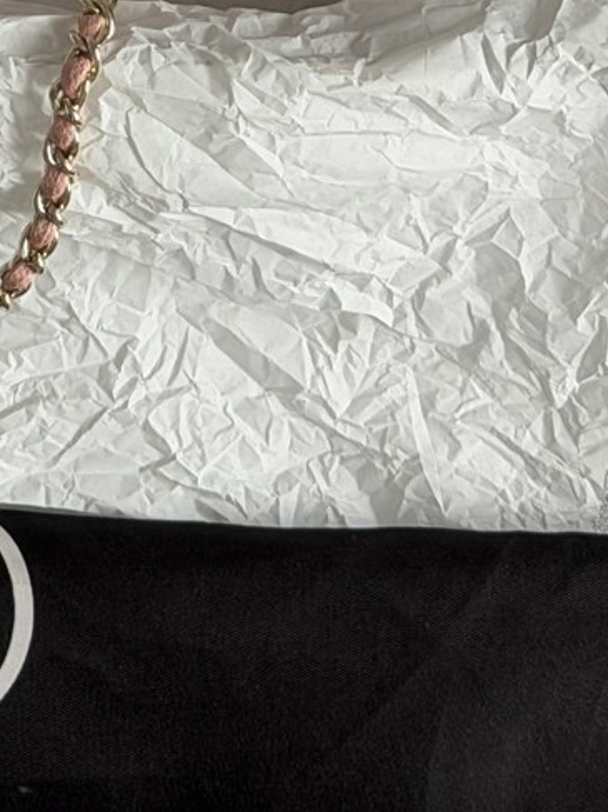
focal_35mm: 197
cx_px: -242
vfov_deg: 9.6
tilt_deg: -60.3
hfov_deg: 7.4
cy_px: -625
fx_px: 4616
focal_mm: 6.76
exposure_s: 1/121
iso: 80
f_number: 1.78
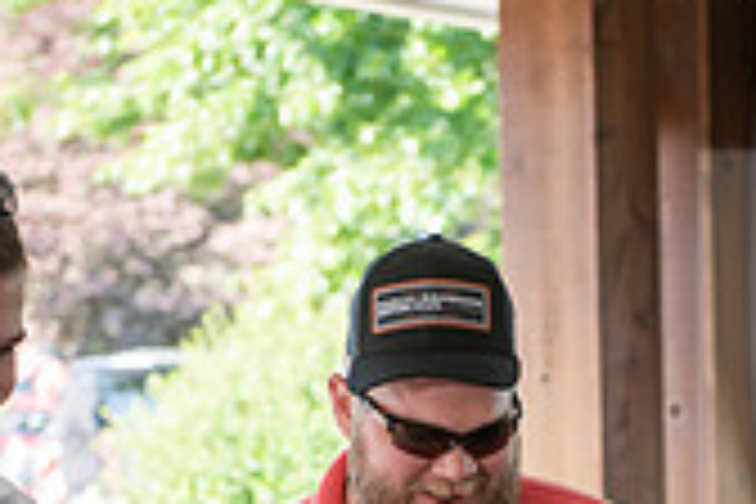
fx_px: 4200
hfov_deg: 10.3
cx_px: 562
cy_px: 695
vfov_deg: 6.8
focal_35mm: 200
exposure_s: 1/250
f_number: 3.5
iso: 320
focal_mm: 58
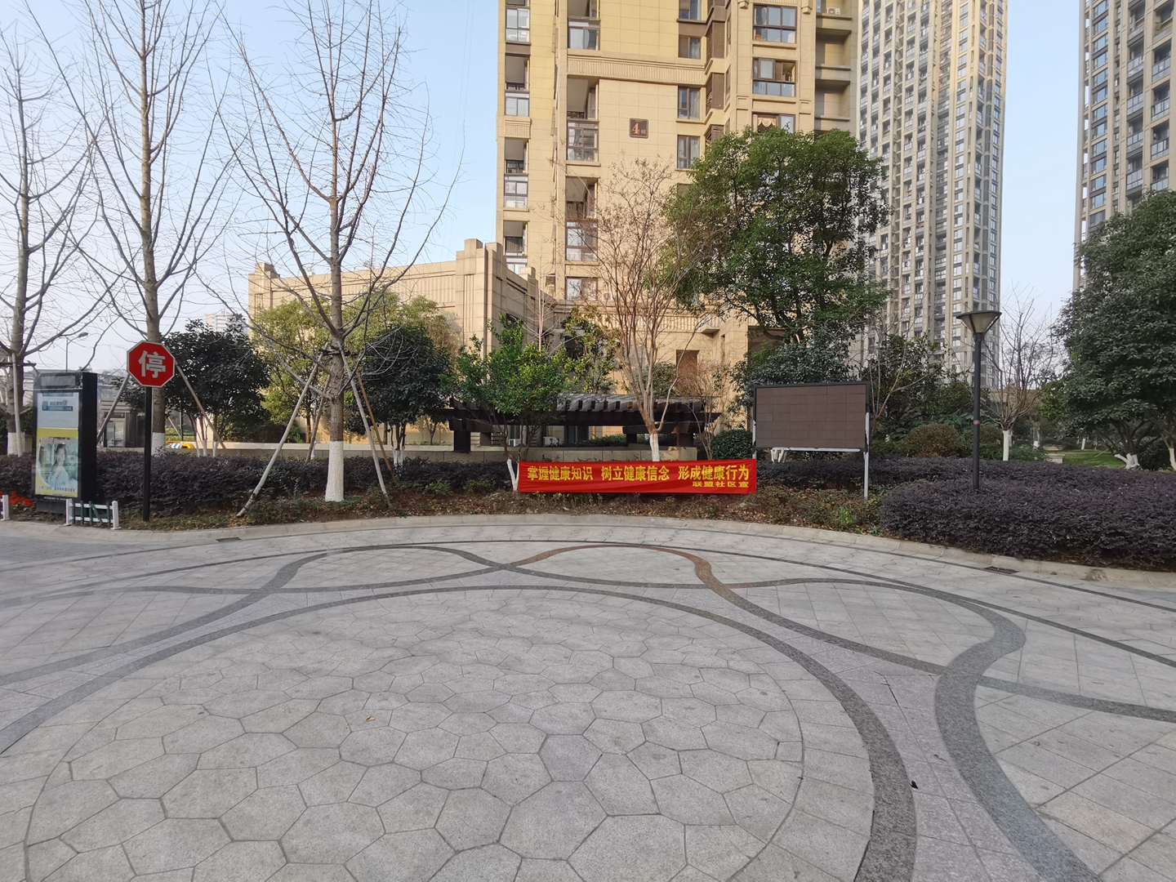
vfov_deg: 74.7
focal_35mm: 17
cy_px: 441
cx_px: 588
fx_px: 578
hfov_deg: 91.0
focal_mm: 2.26
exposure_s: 1/245
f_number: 2.2
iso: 50
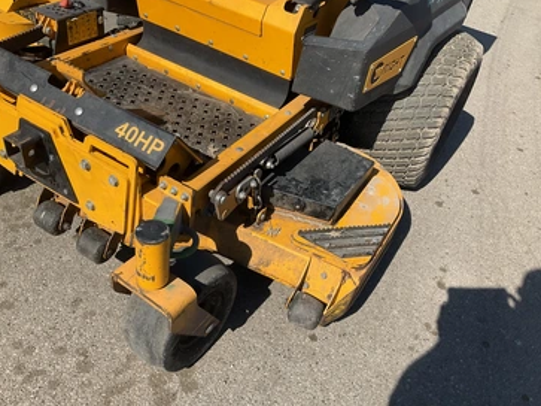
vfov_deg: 44.1
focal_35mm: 32
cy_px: 202
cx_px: 270
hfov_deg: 56.8
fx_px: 500
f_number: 1.8
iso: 25
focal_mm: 3
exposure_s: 1/1984
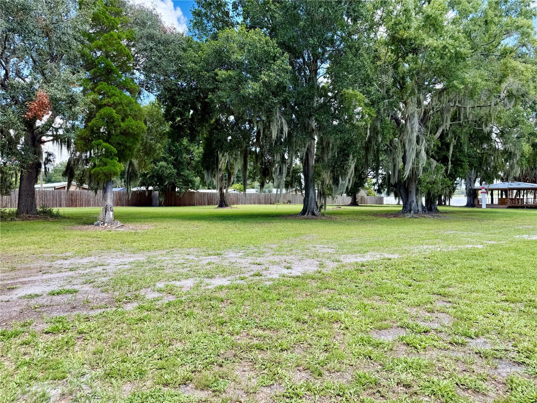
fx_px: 372
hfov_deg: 71.6
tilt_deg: -2.2
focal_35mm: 24
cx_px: 268
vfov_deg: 56.8
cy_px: 202
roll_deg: +0.6
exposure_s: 1/805
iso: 80
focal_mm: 6.76
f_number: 1.78
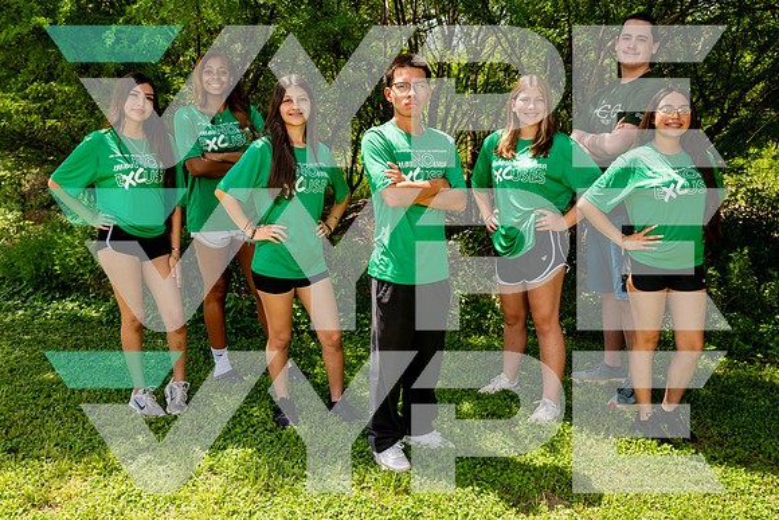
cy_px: 258
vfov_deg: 37.4
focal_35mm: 35
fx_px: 767
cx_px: 382
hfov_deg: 53.9
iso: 200
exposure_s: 1/250
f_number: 7.1
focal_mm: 34
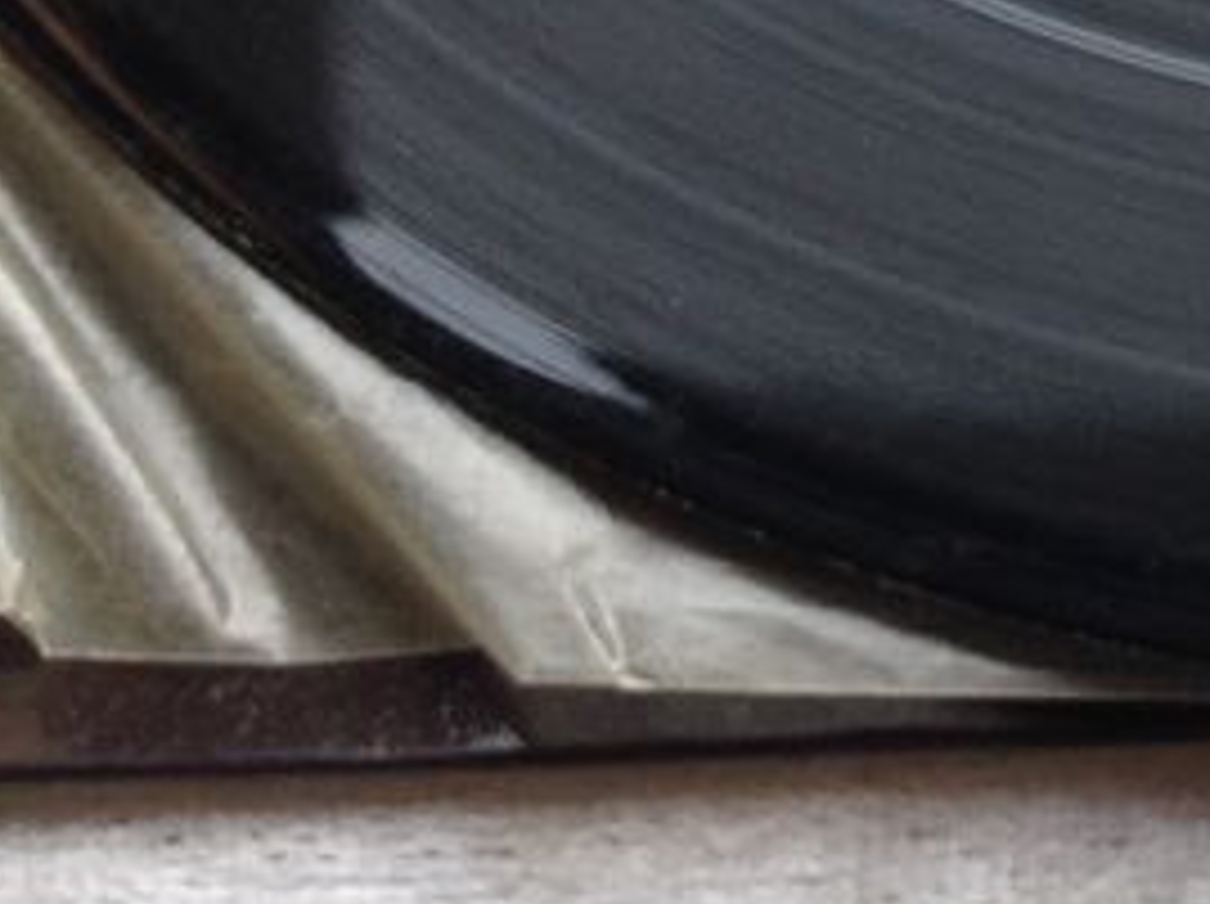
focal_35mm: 130
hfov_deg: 14.5
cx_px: 1601
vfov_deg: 10.7
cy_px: -740
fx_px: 4538
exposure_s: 1/141
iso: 50
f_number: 2.4
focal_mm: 4.28
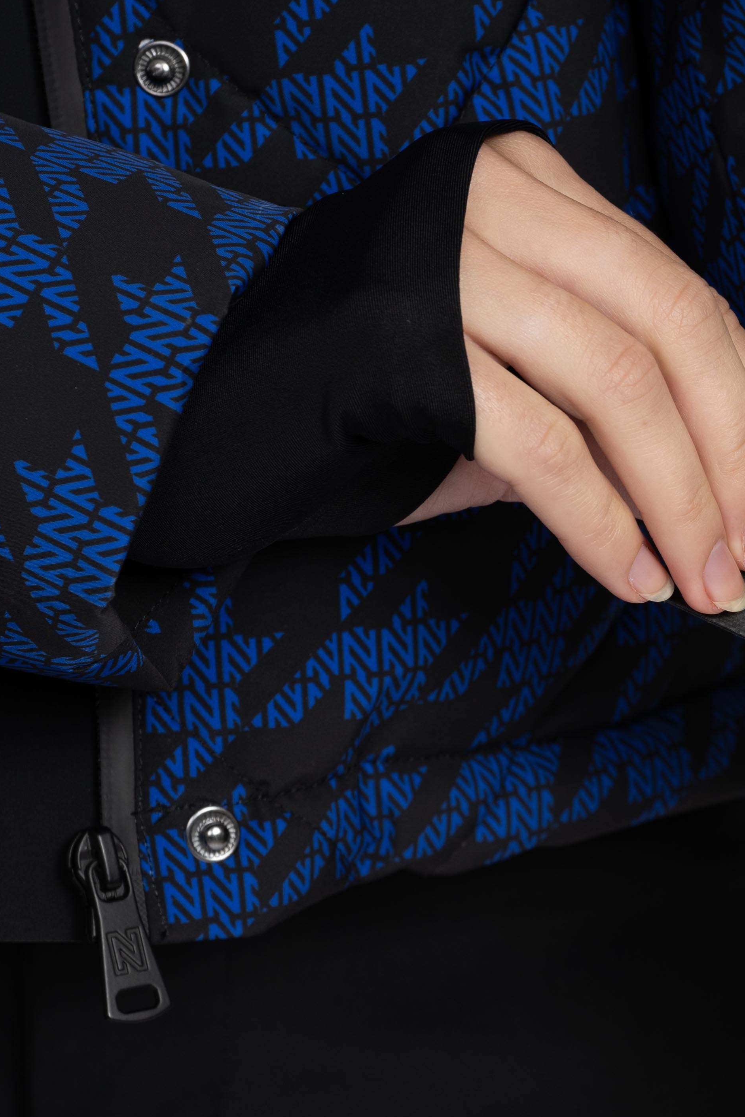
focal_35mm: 257
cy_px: 755
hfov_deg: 5.3
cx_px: 758
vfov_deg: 8.0
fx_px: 7976
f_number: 7.1
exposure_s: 1/200
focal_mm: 120
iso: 125
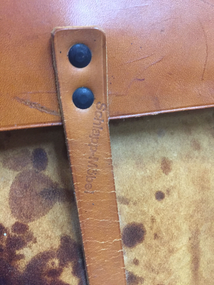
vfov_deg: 61.7
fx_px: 239
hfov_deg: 48.2
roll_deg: +3.1
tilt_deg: -21.7
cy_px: 142
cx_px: 107
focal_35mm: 29
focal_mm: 4.15
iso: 250
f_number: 2.2
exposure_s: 1/17
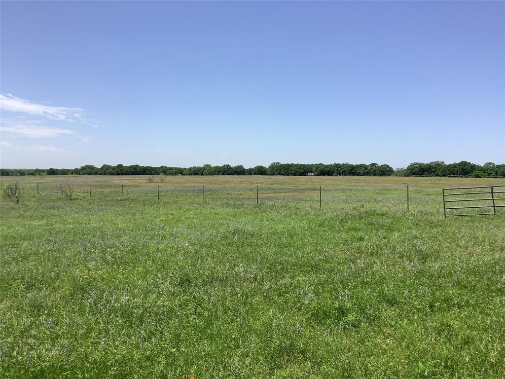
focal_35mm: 31
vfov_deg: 45.4
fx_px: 452
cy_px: 190
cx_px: 252
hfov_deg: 58.4
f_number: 2.4
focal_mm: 3.3
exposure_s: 1/1481
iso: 25
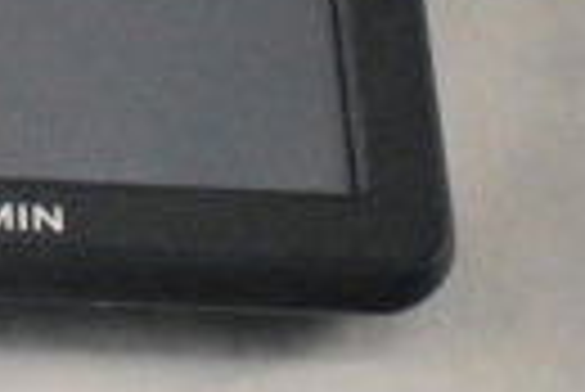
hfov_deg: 9.3
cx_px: -662
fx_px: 3308
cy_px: -232
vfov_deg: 6.7
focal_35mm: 203
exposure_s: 1/50
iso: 12800
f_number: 4.2
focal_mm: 29
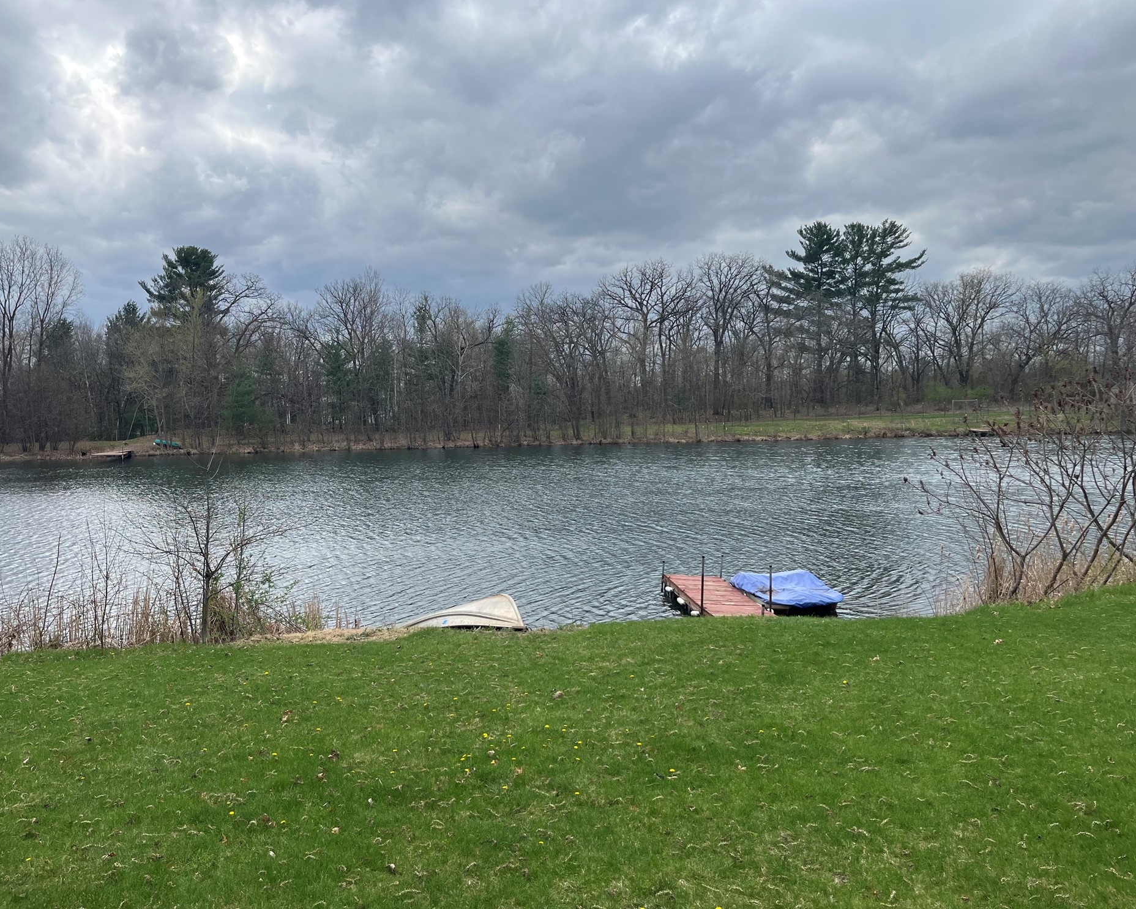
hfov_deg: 62.2
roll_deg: +0.7
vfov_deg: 51.5
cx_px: 539
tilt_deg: -2.4
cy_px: 440
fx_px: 941
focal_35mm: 28
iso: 50
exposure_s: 1/2222
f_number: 1.6
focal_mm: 5.1
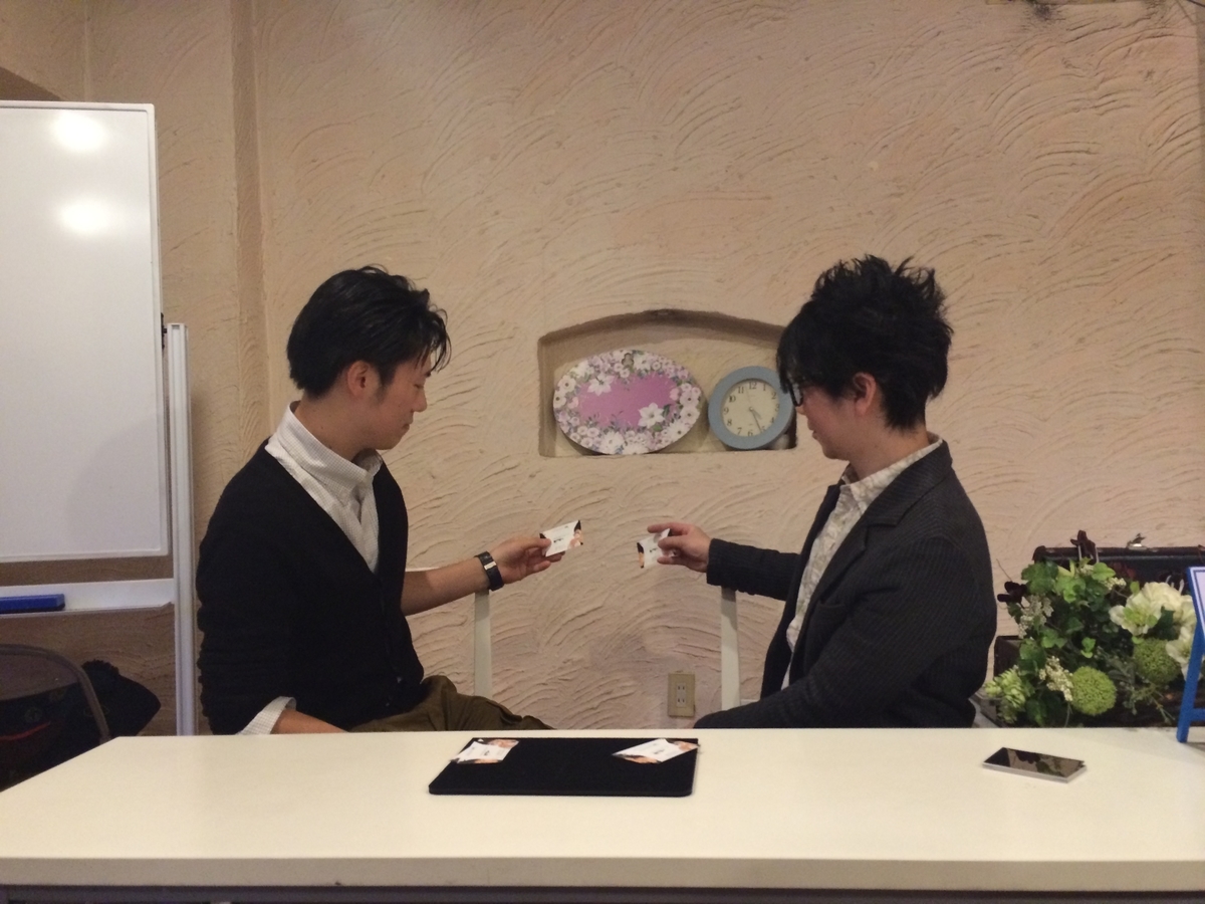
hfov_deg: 60.0
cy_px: 452
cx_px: 602
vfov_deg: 46.8
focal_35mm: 30
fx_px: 1044
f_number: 2.2
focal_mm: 4.12
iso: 320
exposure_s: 1/33
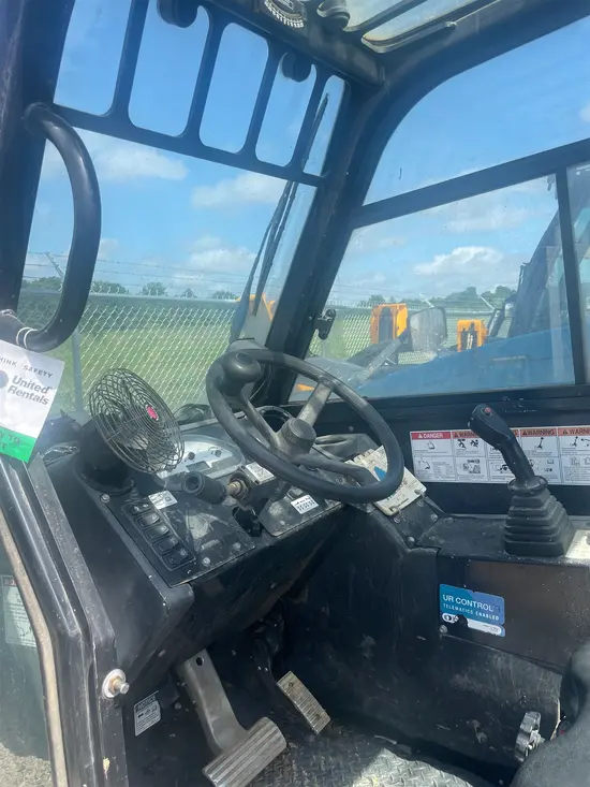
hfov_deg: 53.1
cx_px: 295
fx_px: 591
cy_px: 394
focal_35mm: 26
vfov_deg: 67.3
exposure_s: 1/1618
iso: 32
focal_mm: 4.2
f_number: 1.6
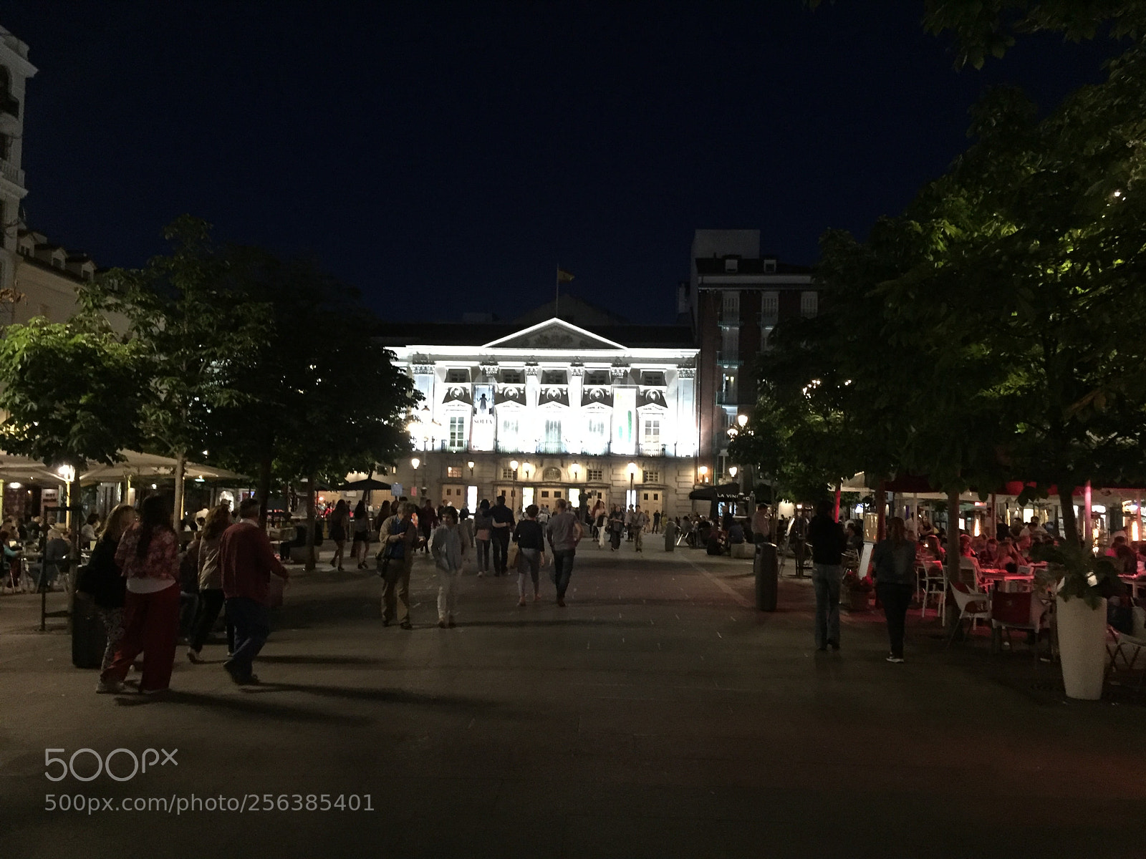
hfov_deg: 61.7
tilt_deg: +3.8
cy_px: 430
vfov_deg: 48.2
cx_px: 573
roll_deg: -1.4
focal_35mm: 29
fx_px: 960
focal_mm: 4.15
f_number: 2.2
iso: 320
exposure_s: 1/17
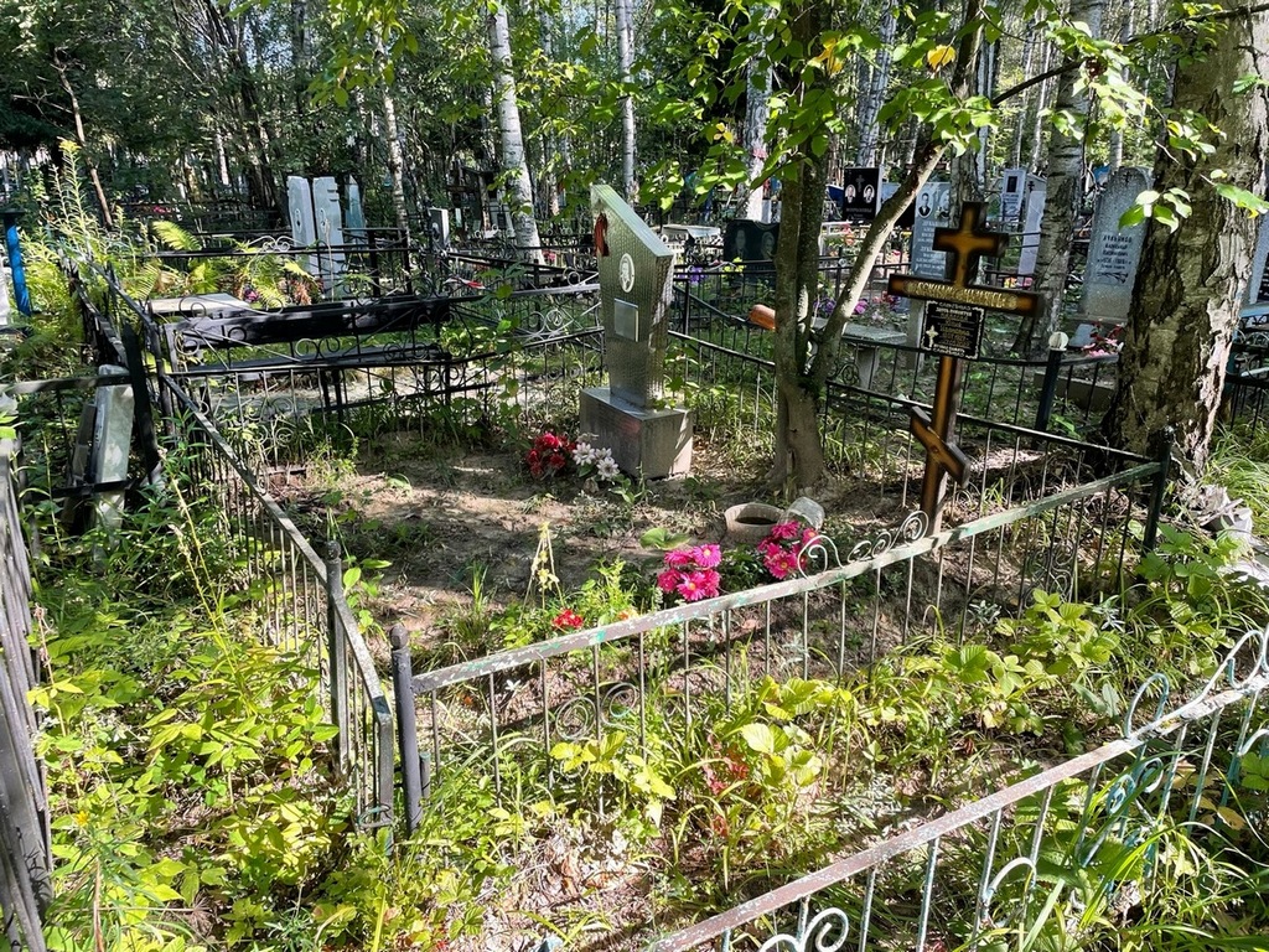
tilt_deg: -15.0
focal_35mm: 26
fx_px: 953
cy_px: 476
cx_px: 634
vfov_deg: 53.1
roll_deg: +0.6
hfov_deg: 67.3
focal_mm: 4.2
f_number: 1.6
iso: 32
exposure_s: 1/224
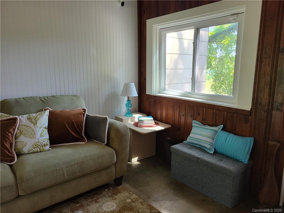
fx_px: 213
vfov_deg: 53.1
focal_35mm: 26
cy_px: 106
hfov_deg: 67.3
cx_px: 142
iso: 100
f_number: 1.8
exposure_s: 1/59
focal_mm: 5.4
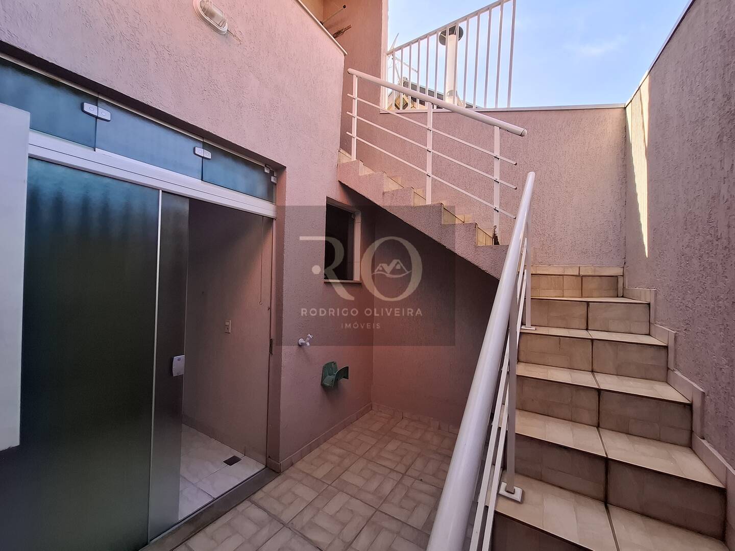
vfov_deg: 89.9
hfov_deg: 106.2
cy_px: 276
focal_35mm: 13
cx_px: 368
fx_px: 276
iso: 40
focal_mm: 1.74
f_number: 2.2
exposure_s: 1/152
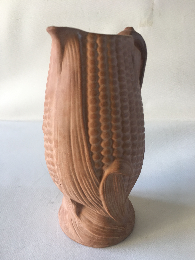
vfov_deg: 61.7
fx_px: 218
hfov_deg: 48.2
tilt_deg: -24.9
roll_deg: +1.3
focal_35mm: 29
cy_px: 130
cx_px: 98
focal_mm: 4.15
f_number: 2.2
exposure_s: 1/17
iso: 40
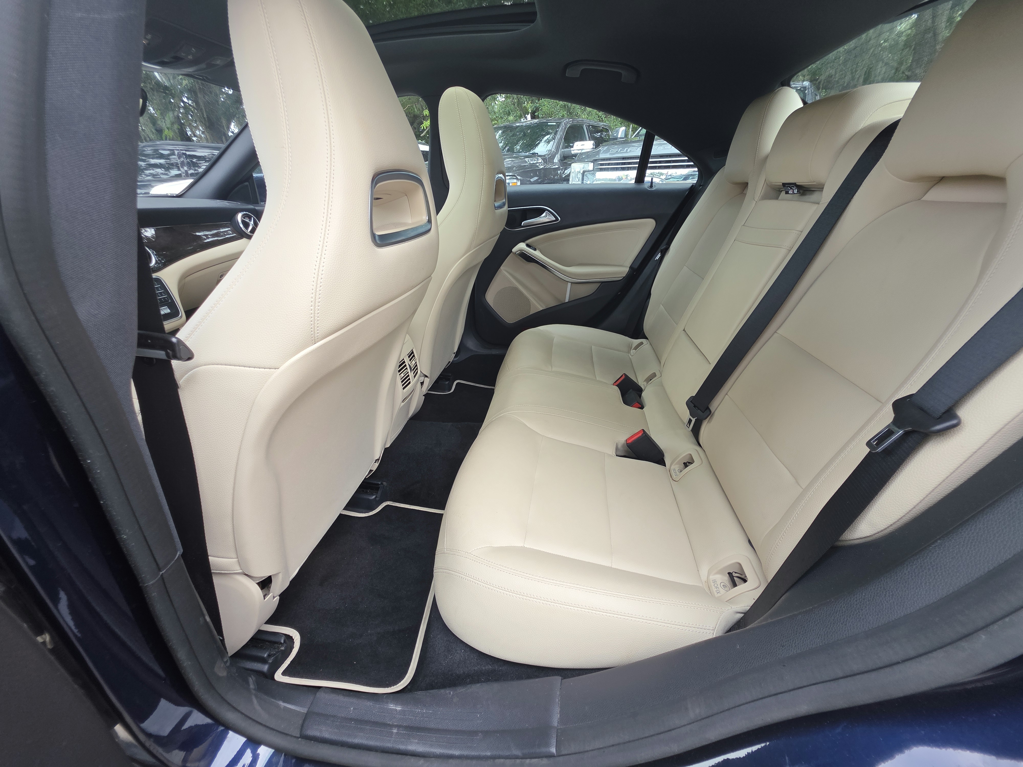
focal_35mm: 13
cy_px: 384
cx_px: 512
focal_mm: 2.2
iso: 32
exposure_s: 1/120
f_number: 1.9
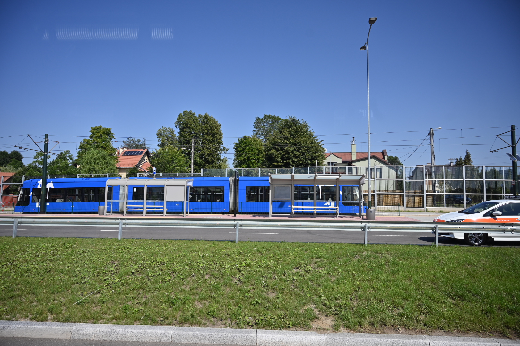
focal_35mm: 24
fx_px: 347
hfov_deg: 73.7
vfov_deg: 53.1
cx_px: 260
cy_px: 173
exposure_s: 1/1000
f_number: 4.5
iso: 140
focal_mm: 24
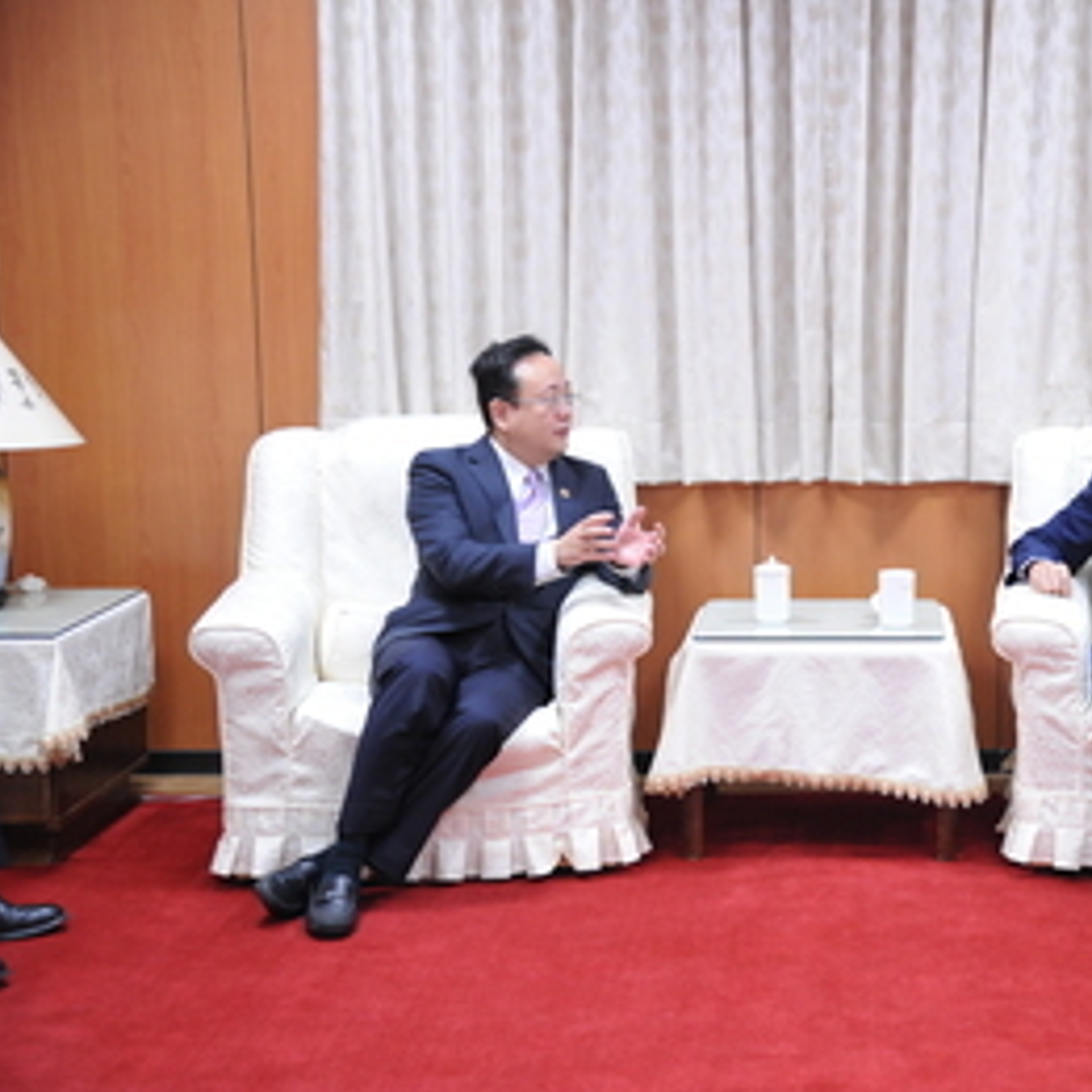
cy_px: 544
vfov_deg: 26.5
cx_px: 820
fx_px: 2320
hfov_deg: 26.2
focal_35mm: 65
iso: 3200
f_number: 4
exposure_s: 1/100
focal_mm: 50
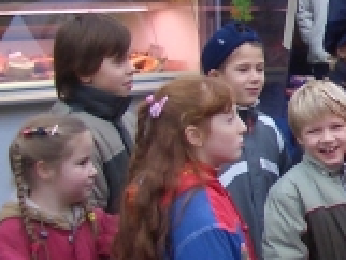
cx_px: 554
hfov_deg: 13.2
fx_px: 1390
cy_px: 88
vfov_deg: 10.7
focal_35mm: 139
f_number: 2.6
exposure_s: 1/60
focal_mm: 5.8
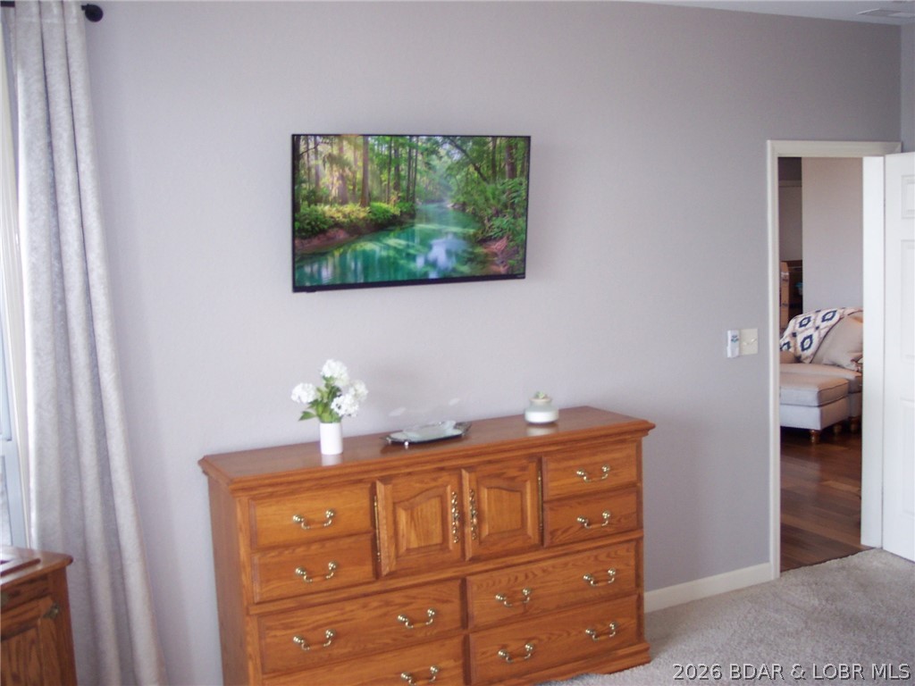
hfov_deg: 49.0
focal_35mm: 38
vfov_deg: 37.7
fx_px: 1004
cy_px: 343
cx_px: 458
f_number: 2.8
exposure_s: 1/30
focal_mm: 8
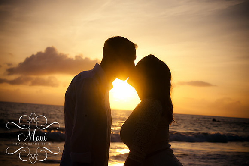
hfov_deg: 28.1
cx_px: 124
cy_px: 83
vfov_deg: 18.9
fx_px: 497
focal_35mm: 72
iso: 800
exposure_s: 1/4000
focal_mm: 48
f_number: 5
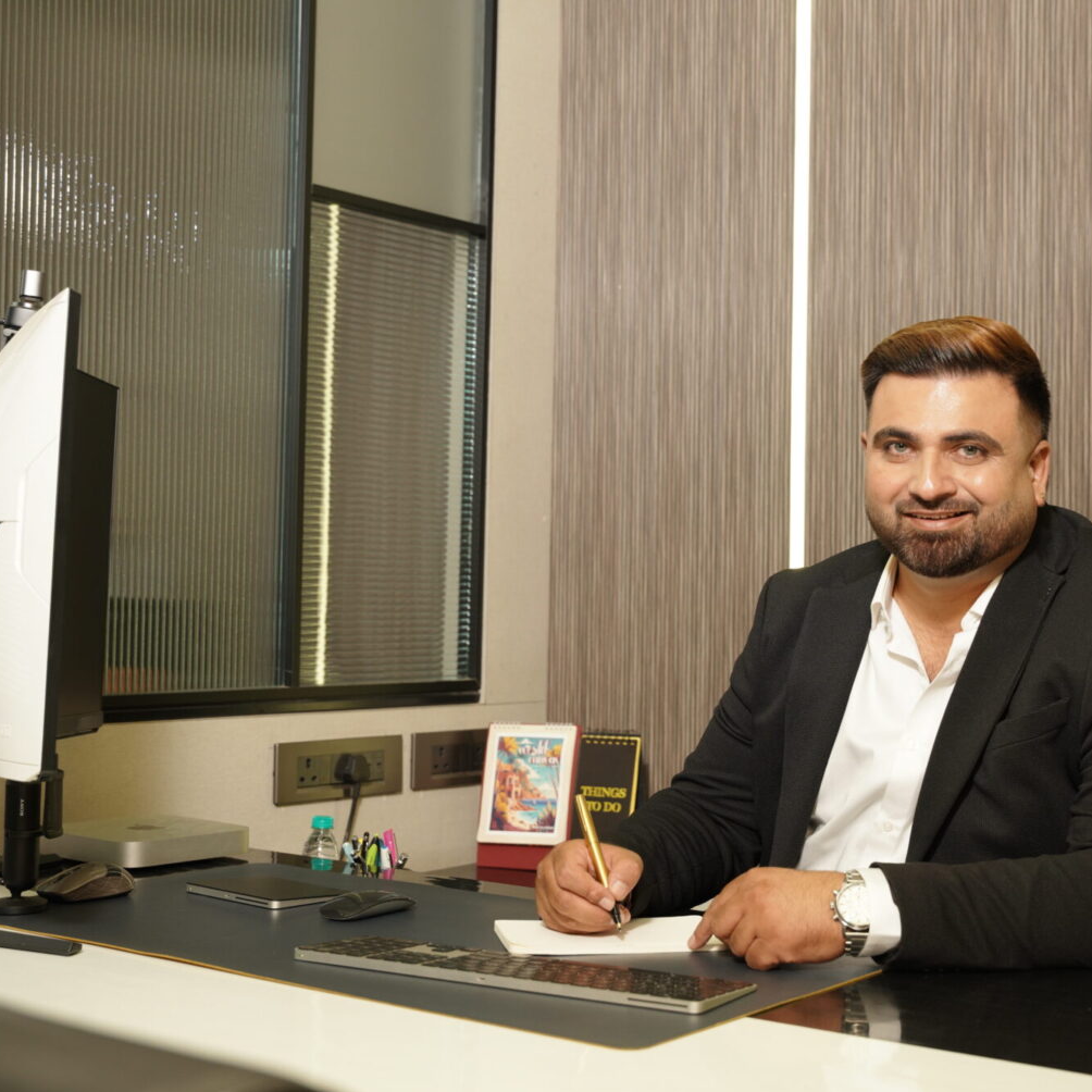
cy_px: 548
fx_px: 1856
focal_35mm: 52
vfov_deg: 32.8
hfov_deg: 32.7
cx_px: 621
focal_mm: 40
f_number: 4
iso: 500
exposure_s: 1/125
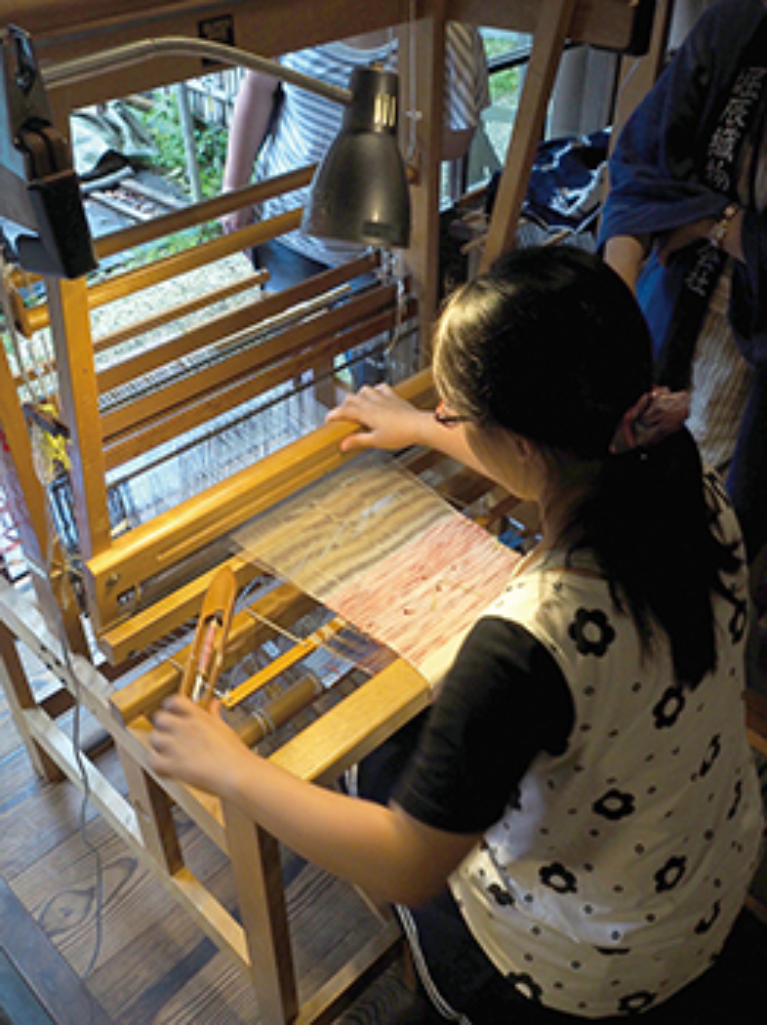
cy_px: 512
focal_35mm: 34
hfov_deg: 41.7
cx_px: 384
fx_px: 1006
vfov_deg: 54.0
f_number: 10
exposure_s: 1/40
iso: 1600
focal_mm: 17
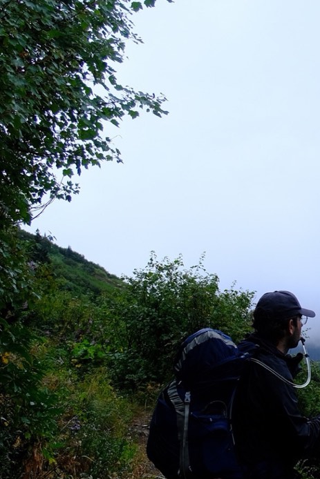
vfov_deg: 28.8
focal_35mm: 70
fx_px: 933
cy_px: 268
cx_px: 404
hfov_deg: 18.3
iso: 320
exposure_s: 1/640
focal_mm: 18
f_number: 2.8
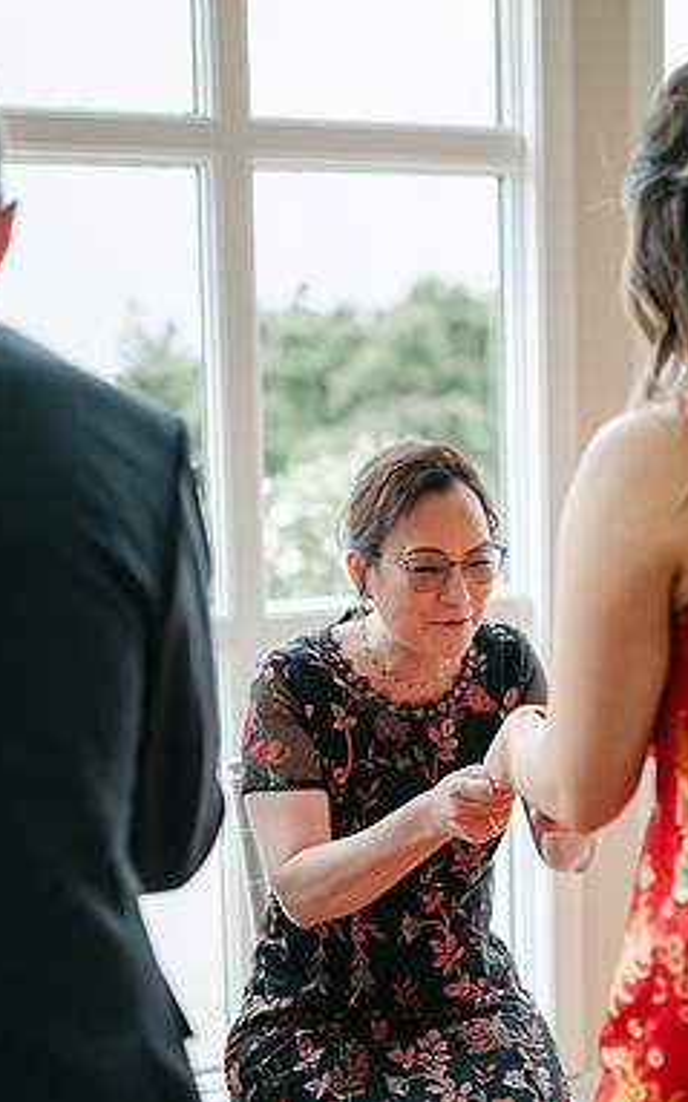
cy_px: 550
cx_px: 400
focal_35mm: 54
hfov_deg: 23.9
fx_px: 1622
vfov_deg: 37.5
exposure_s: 1/1600
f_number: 1.4
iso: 100
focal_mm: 35
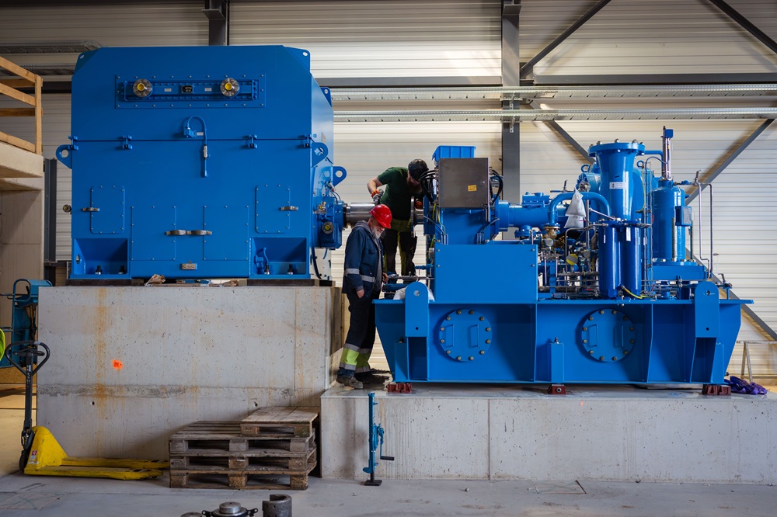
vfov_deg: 37.8
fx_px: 755
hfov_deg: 54.5
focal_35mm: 35
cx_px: 388
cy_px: 258
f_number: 1.4
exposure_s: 1/2000
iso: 800
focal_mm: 35
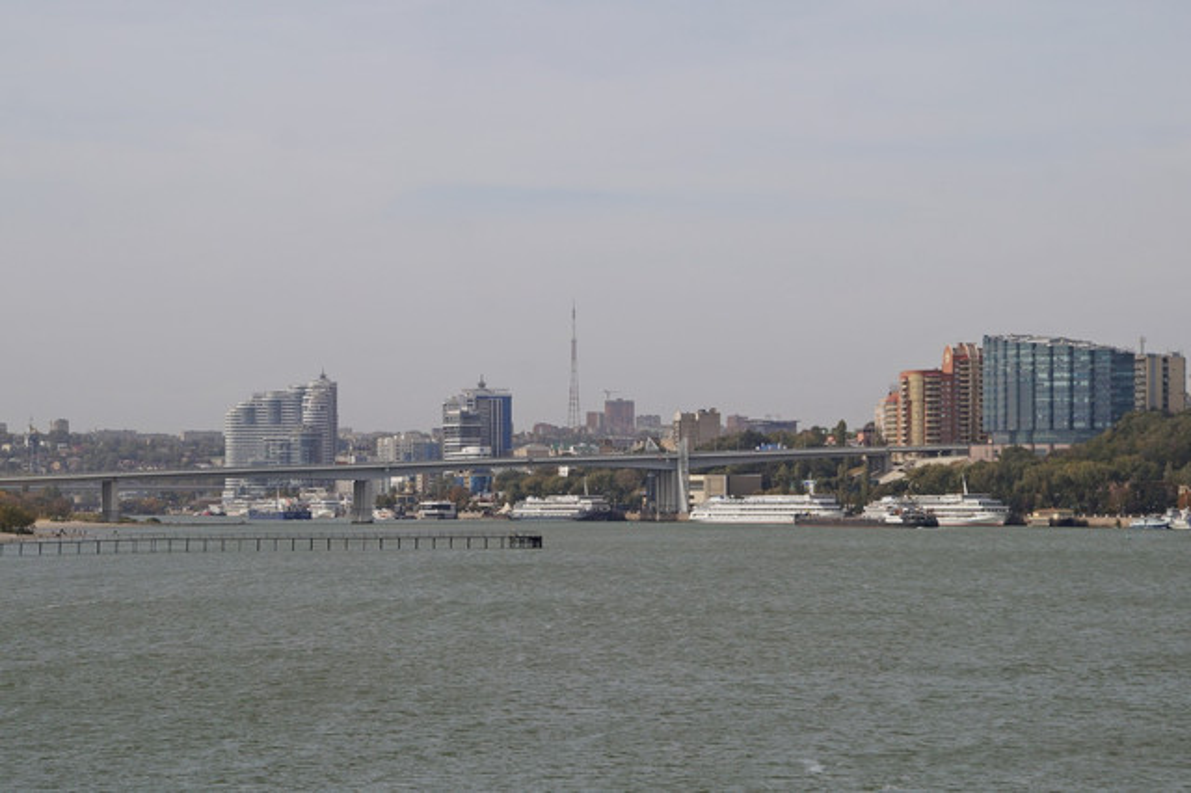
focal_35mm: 112
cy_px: 396
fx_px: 3720
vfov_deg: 12.2
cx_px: 596
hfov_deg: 18.2
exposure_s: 1/250
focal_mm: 75
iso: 100
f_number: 11
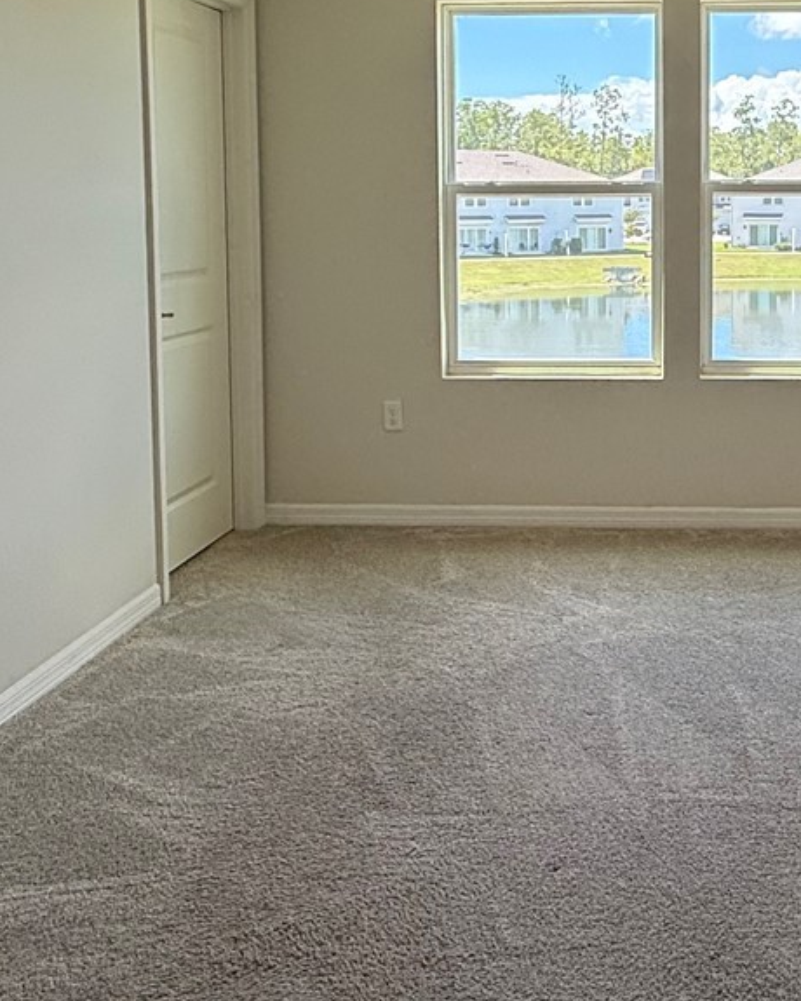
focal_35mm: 38
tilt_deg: -2.6
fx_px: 1126
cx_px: 665
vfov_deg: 46.4
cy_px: 266
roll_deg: -0.1
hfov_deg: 37.4
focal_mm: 2.22
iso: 64
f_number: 2.2
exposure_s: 1/188
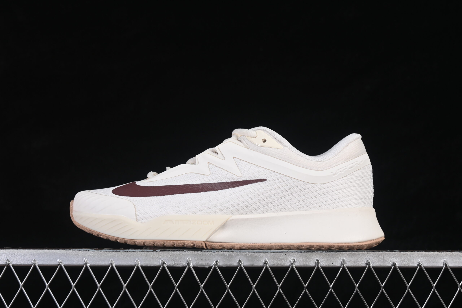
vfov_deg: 18.2
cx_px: 231
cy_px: 154
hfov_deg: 27.0
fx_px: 962
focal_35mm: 75
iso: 160
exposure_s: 1/80
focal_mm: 50
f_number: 8
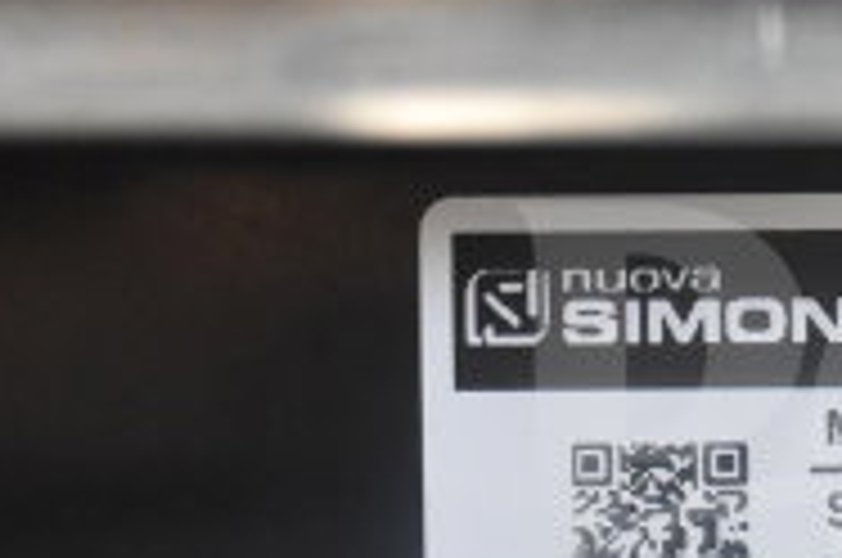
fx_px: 4007
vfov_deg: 7.9
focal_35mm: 172
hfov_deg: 11.8
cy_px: 560
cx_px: 919
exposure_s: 1/60
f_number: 4.5
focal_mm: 35
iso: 3600
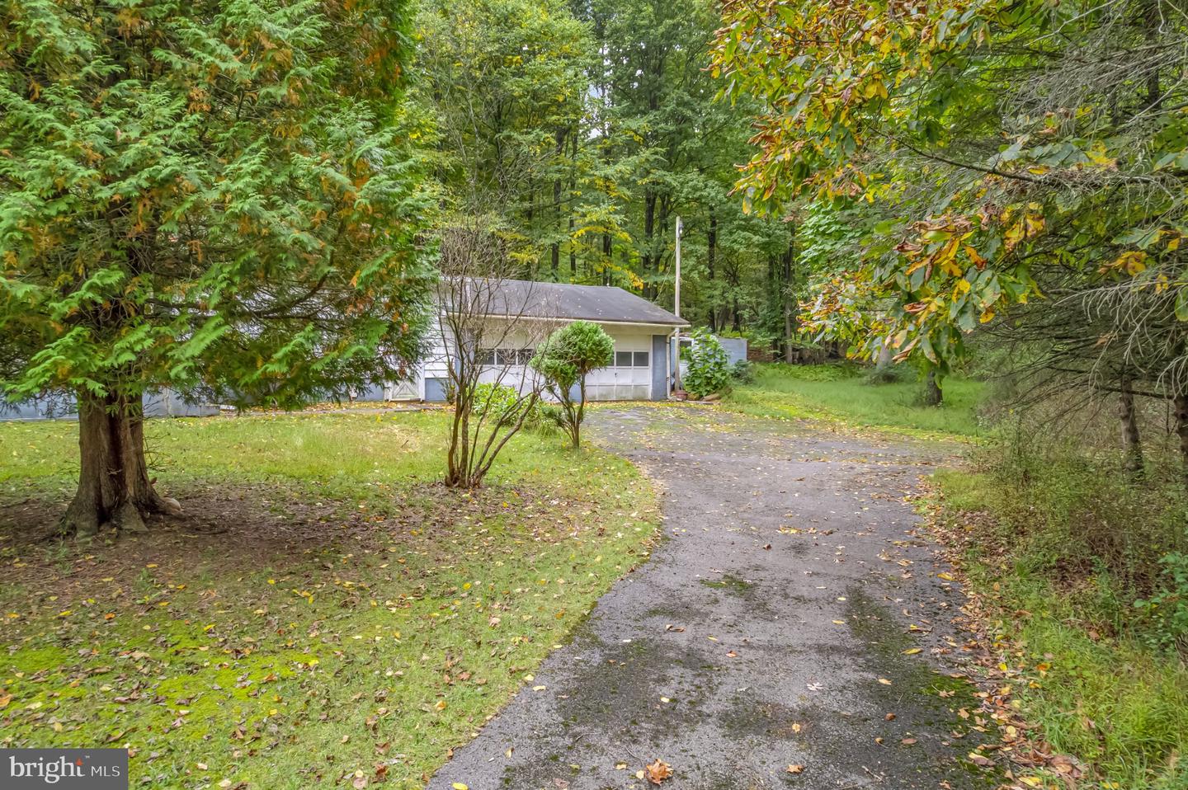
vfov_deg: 57.2
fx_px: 725
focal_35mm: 22
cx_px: 594
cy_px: 395
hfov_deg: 78.6
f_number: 2.8
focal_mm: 8.4
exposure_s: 1/15
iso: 250
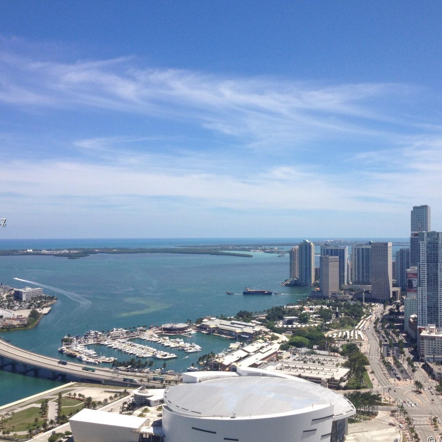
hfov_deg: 40.0
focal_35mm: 42
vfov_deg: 40.0
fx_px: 607
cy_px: 223
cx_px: 249
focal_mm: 4.28
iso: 64
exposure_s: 1/2513
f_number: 2.4
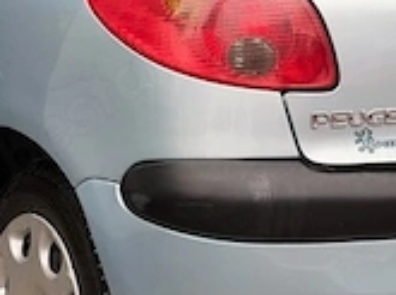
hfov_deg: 11.3
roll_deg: -1.5
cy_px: 79
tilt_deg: -7.6
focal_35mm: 175
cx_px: 269
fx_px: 1998
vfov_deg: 8.4
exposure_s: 1/200
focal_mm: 6.93
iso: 50
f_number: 1.8
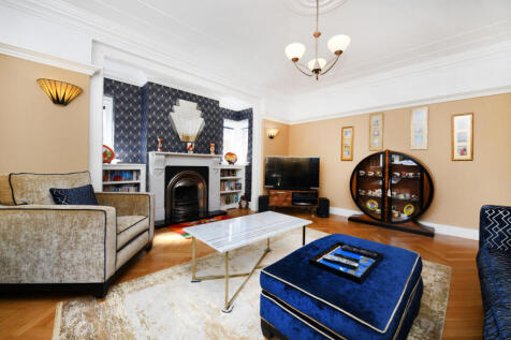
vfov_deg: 81.2
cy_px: 170
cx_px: 256
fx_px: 199
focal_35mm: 14
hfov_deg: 104.3
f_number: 16
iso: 640
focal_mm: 14
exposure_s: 1/25
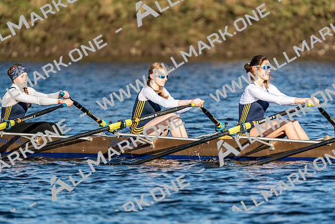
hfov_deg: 3.9
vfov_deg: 2.6
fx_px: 4877
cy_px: 112
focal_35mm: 524
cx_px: 168
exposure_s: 1/2000
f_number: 6.3
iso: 400
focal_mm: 524
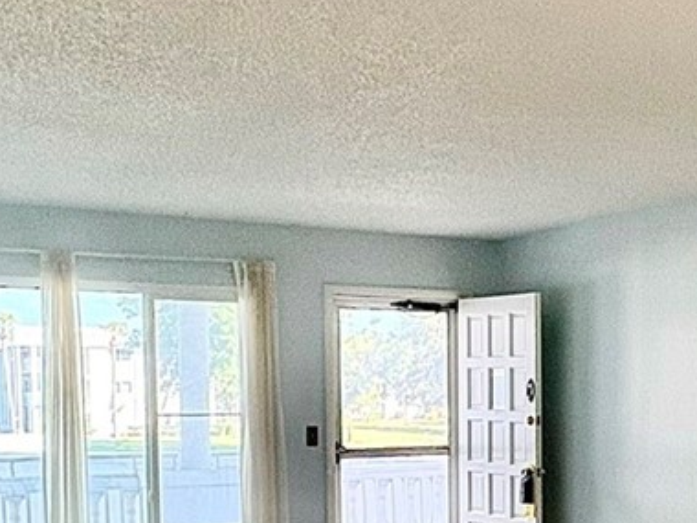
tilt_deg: -2.5
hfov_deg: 30.8
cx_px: 666
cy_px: 461
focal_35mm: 59
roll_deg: -0.8
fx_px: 1188
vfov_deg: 24.2
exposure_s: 1/120
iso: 250
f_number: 2.2
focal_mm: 2.22
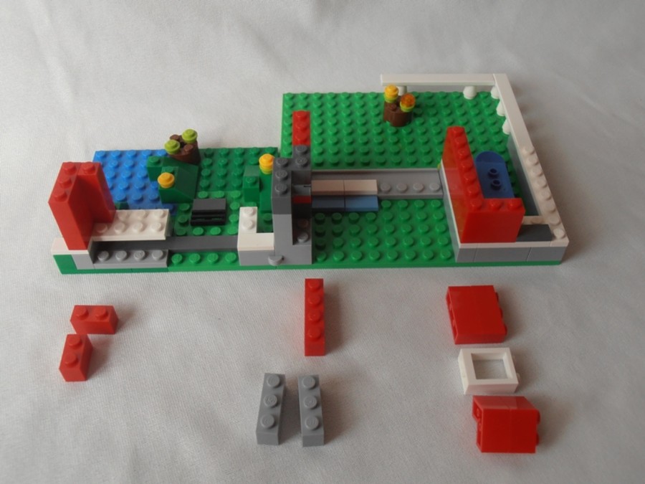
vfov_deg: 38.7
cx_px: 322
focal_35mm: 37
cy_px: 242
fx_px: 689
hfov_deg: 50.1
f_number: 3.9
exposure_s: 1/100
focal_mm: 6.61
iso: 80
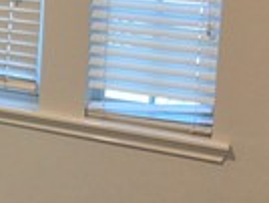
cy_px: -32
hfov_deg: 15.5
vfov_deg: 14.6
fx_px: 771
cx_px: -281
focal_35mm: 99
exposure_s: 1/60
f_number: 1.9
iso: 200
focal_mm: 2.2
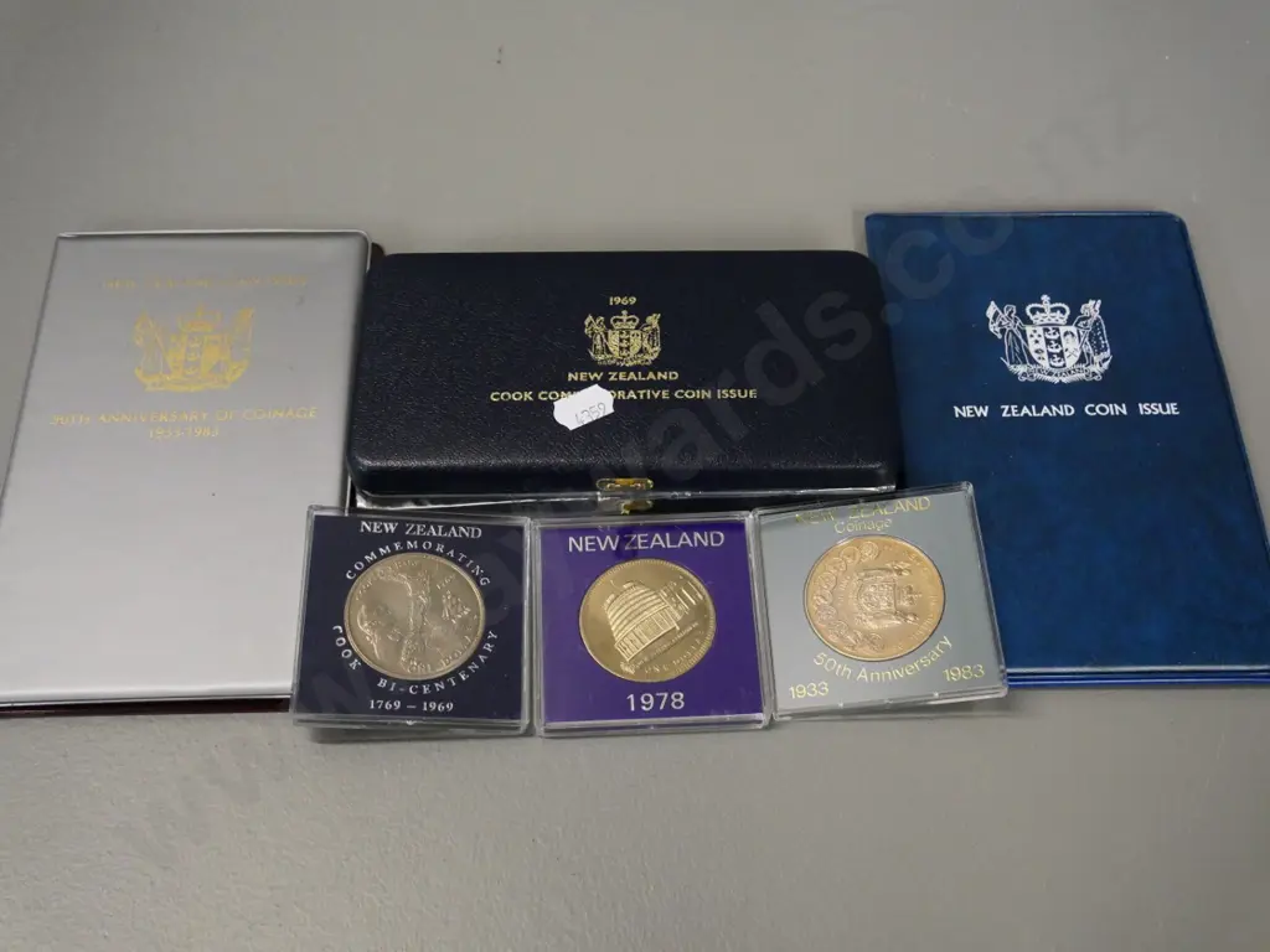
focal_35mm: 36
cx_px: 635
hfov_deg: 51.4
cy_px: 476
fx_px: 1321
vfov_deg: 39.7
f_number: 5
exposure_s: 1/100
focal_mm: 18
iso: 3200
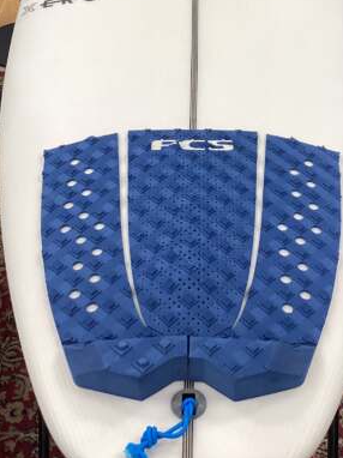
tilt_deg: -35.5
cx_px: 203
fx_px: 860
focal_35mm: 65
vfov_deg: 29.0
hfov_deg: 22.5
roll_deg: -3.2
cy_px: 78
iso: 100
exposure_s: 1/100
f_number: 2.4
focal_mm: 3.3
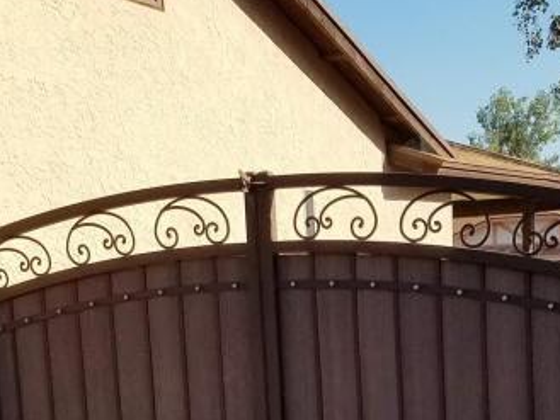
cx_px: 340
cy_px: 423
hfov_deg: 24.1
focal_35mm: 81
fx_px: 1311
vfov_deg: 17.8
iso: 50
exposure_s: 1/1940
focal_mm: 4.2
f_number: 1.7
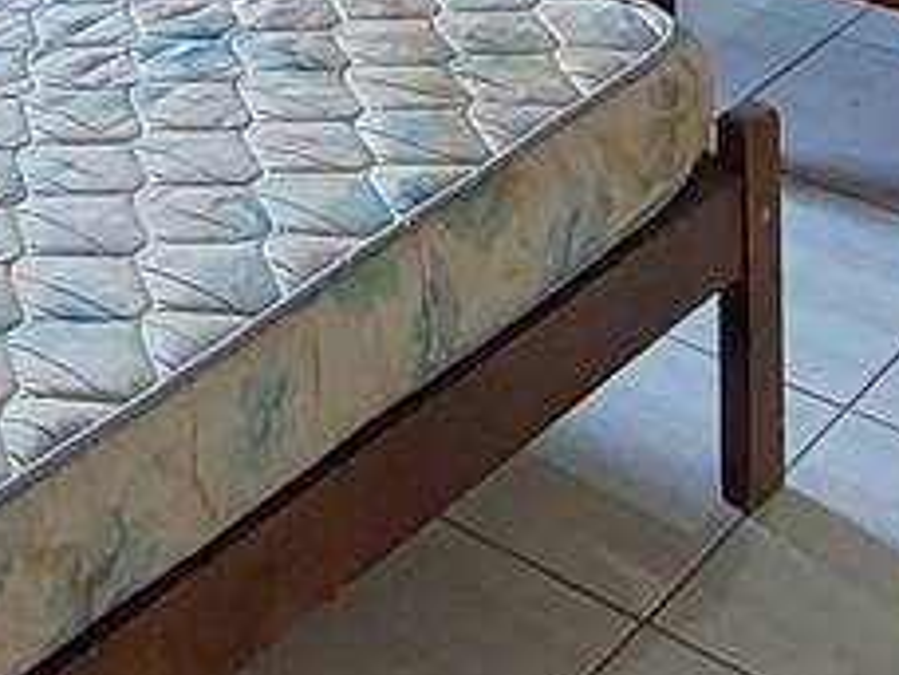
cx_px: 323
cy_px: -951
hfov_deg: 23.8
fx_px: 2130
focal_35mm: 82
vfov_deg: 13.3
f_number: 2.2
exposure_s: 1/60
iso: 250
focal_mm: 1.74
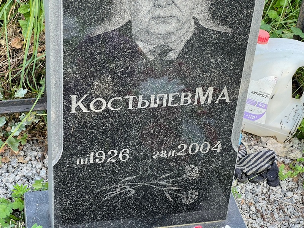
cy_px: 114
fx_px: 676
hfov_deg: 25.3
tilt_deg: -37.7
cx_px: 152
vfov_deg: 19.1
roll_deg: -4.9
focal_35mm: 77
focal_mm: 9
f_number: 2.8
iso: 64
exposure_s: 1/99
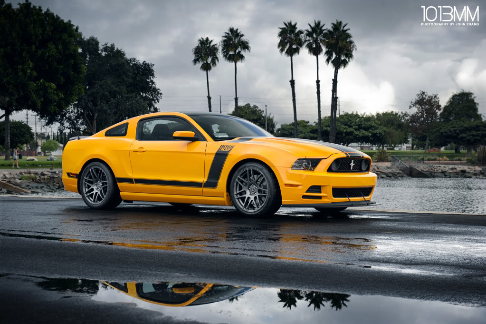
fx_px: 837
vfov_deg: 21.9
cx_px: 243
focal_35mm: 62
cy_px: 162
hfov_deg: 32.4
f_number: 6.3
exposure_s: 1/60
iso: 200
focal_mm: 62
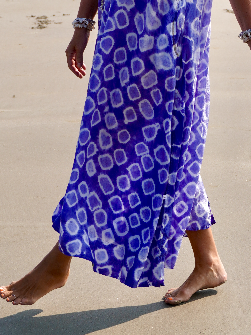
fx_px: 1199
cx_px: 151
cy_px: 95
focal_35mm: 124
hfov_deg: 11.9
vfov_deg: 15.8
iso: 100
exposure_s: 1/640
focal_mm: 39
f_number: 5.6
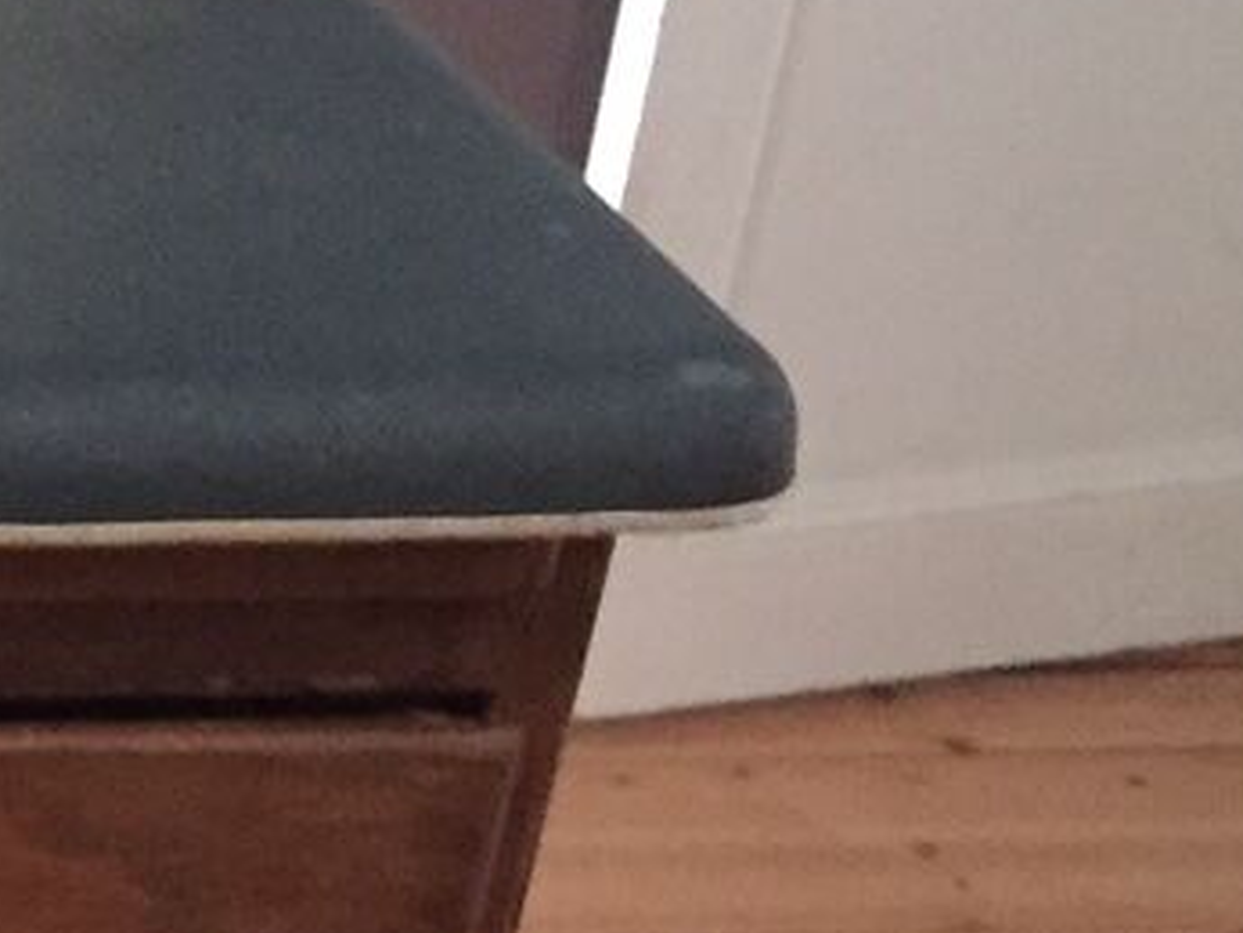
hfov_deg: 12.9
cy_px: 1520
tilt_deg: -32.6
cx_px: -1066
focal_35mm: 137
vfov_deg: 10.4
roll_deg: -2.6
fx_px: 4921
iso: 500
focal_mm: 4.15
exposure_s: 1/17
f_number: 2.2
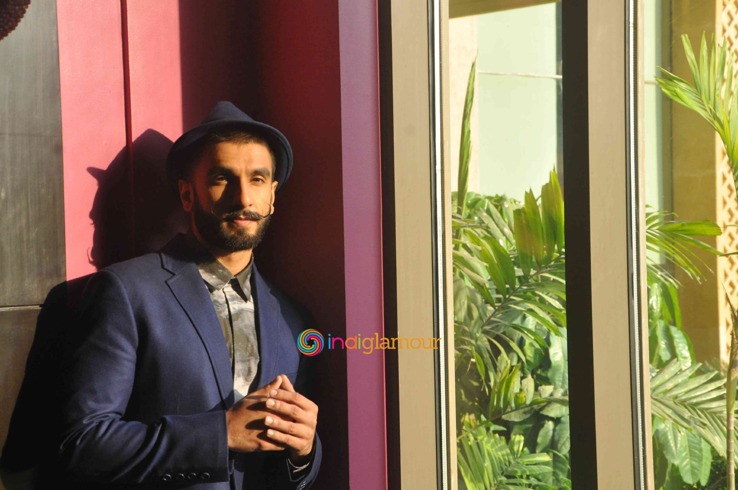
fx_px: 1781
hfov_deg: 23.4
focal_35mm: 87
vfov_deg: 15.7
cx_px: 369
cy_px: 245
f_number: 10
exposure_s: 1/125
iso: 1000
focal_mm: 58
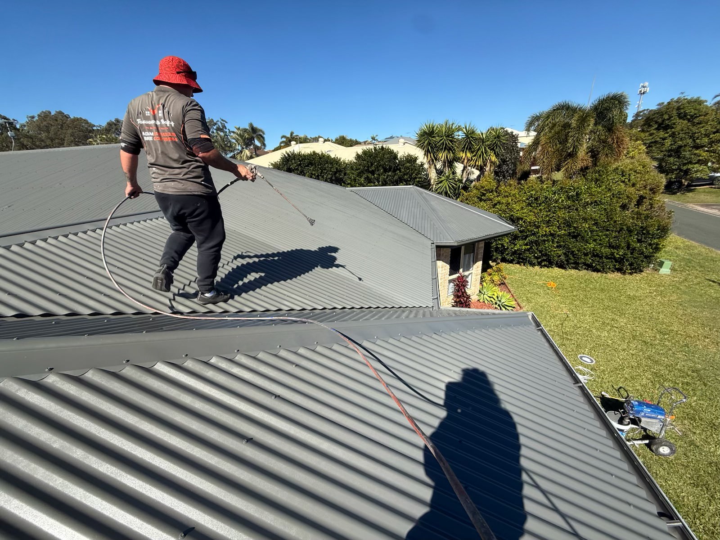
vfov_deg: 85.7
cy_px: 270
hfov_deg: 102.1
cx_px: 360
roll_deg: +1.4
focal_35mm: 14
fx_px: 291
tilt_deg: -19.4
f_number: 2.2
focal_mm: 2.22
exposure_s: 1/1497
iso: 50
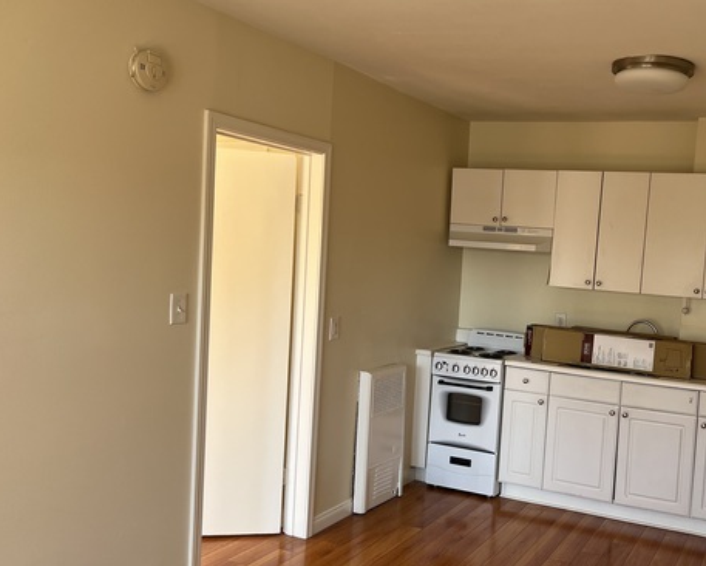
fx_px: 773
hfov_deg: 47.7
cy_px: 309
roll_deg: -3.9
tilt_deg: -4.0
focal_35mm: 37
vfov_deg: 40.1
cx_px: 506
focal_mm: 5.7
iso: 64
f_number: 1.5
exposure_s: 1/163
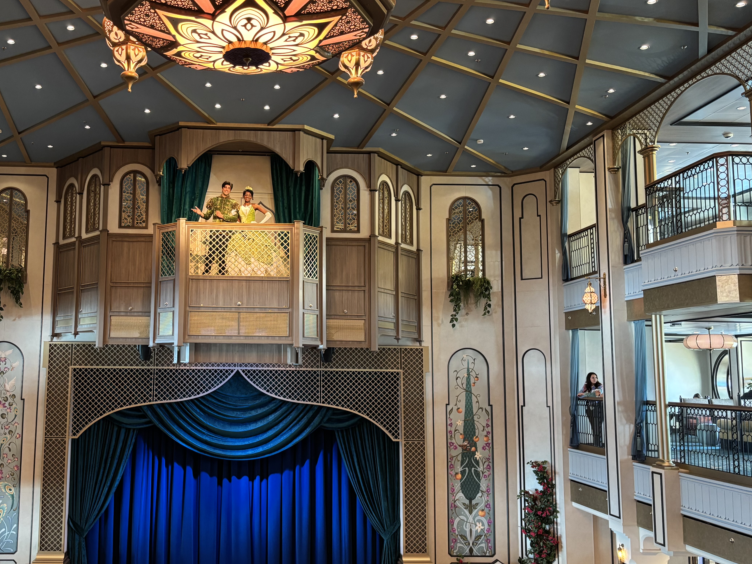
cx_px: 263
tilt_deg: +6.6
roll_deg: -0.7
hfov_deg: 50.6
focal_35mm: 36
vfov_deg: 39.7
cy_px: 279
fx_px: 782
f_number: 1.6
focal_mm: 5.96
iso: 320
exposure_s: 1/60
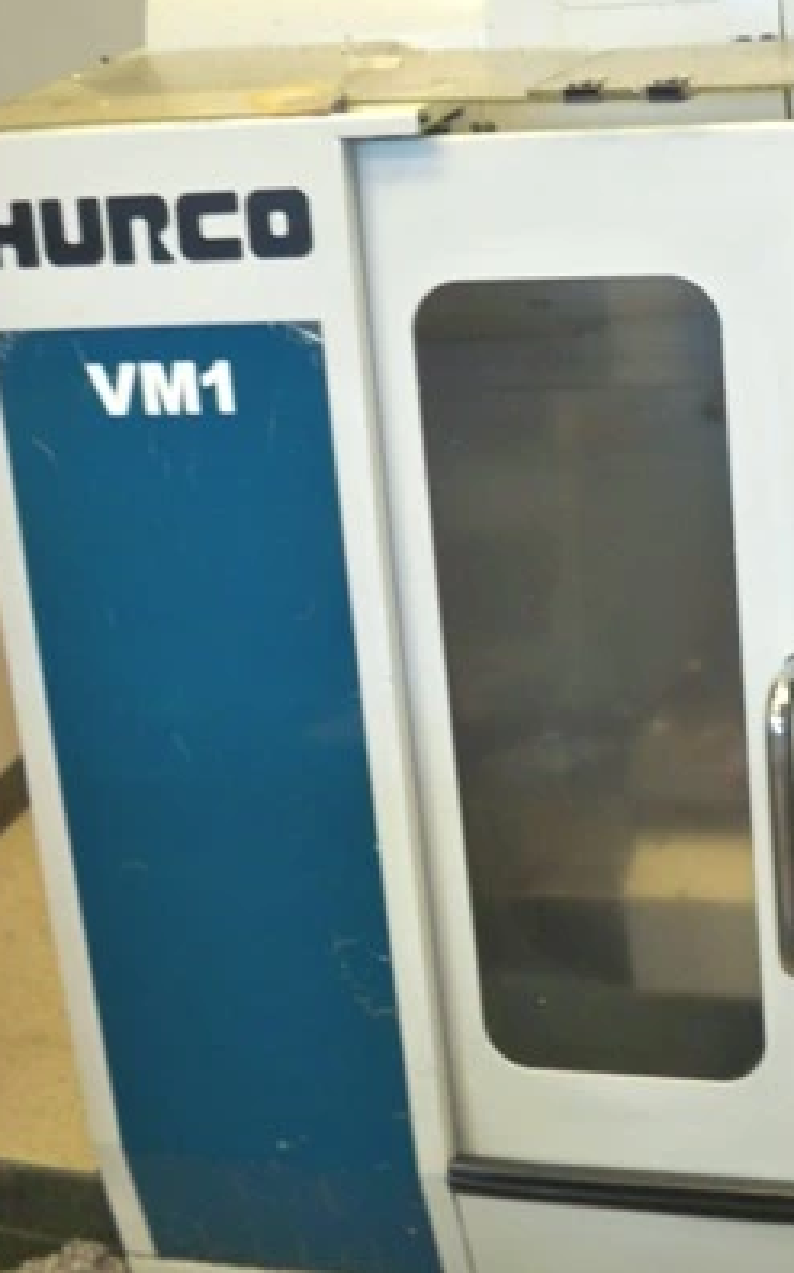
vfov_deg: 34.0
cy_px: 659
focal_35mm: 60
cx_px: 932
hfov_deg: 20.3
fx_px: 2080
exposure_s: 1/30
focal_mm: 6.3
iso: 200
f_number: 3.1
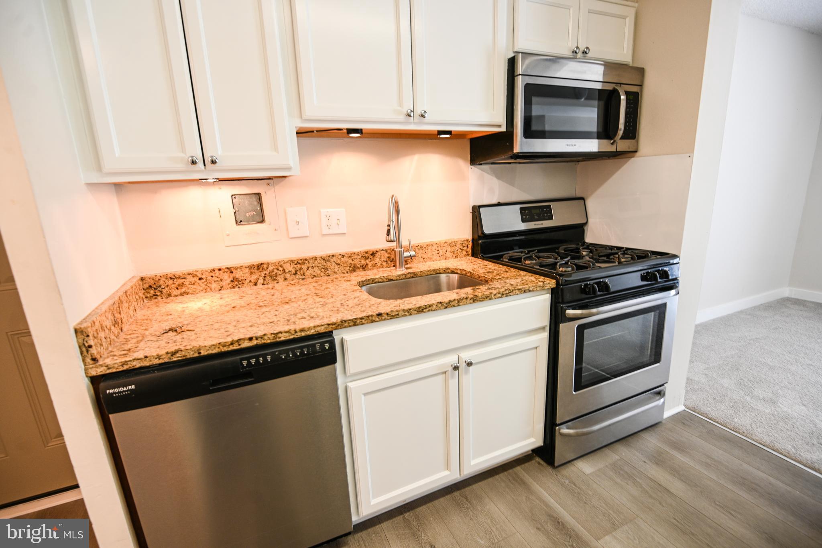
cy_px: 274
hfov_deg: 96.7
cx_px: 411
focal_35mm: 16
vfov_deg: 73.7
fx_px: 365
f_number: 4
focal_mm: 16
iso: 250
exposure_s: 1/15
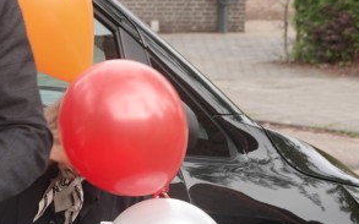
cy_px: 77
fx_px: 2485
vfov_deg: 5.2
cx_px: -159
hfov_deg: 8.1
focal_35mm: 254
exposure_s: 1/125
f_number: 3.5
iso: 100
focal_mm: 29.69
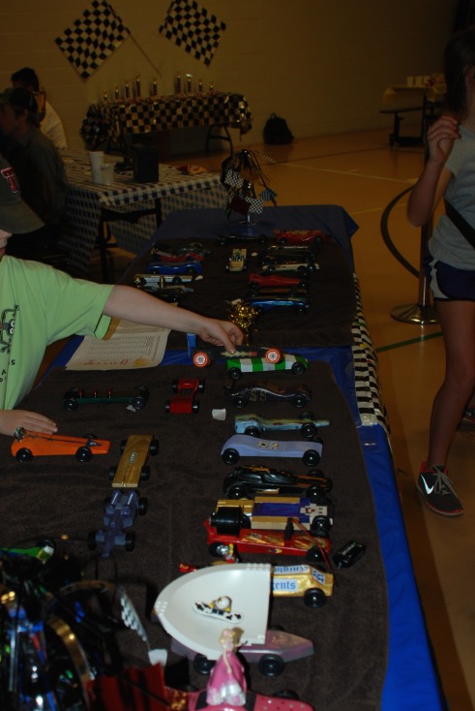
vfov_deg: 45.2
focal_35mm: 43
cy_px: 419
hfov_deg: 31.1
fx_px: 849
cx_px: 179
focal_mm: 22
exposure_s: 1/60
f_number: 3.8
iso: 200
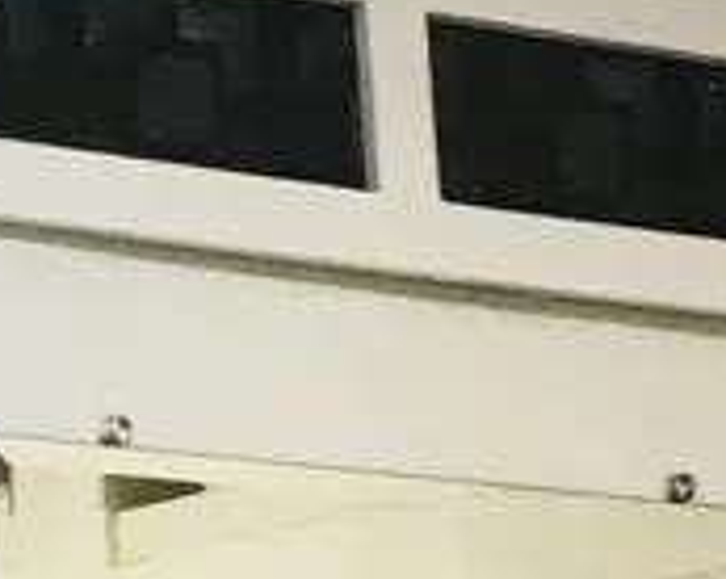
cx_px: -600
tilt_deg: +11.2
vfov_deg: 7.3
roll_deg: +1.2
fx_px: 4507
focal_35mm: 210
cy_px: 482
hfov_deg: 8.8
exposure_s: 1/30
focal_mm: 4.15
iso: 50
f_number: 2.2
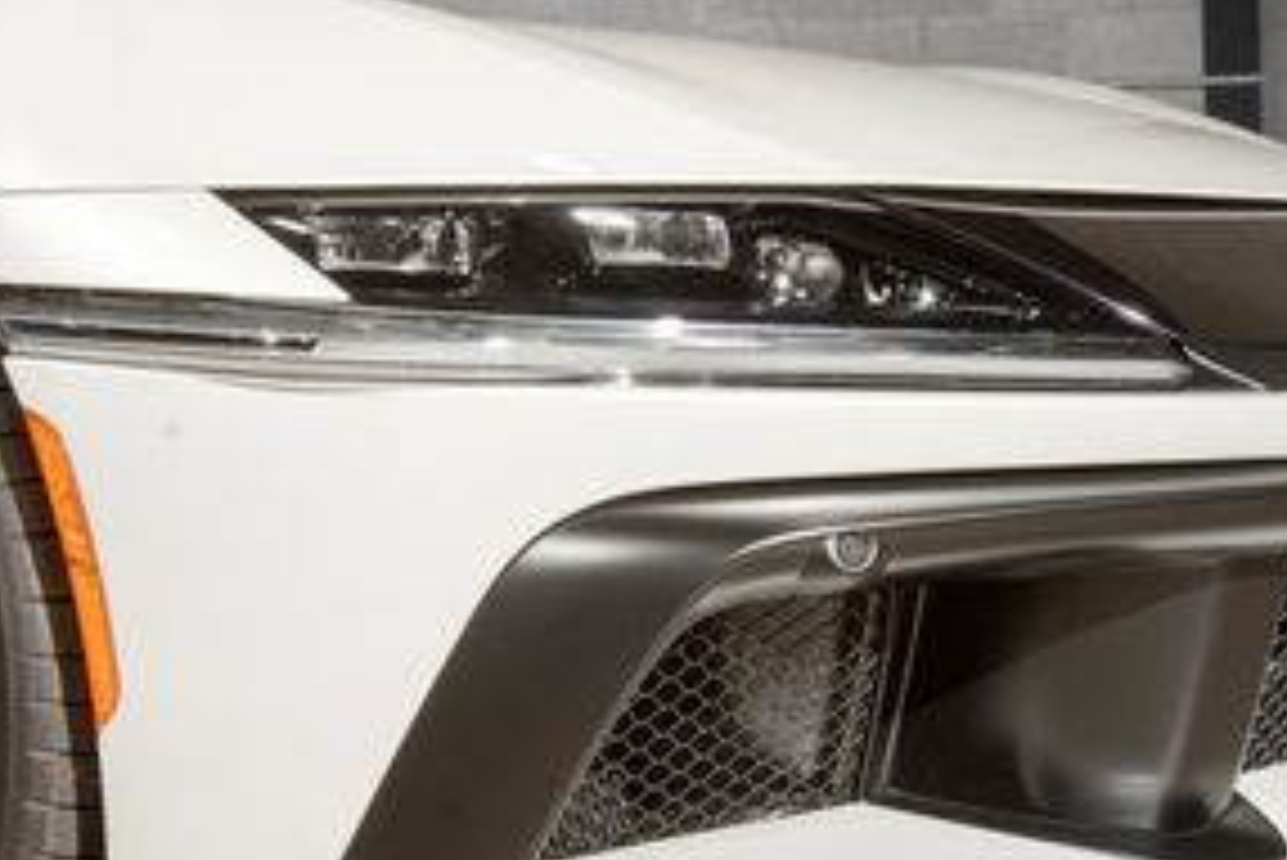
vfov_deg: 20.9
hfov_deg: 30.8
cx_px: 472
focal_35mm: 65
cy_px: 457
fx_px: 2325
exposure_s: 1/160
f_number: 11
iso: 640
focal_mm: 29
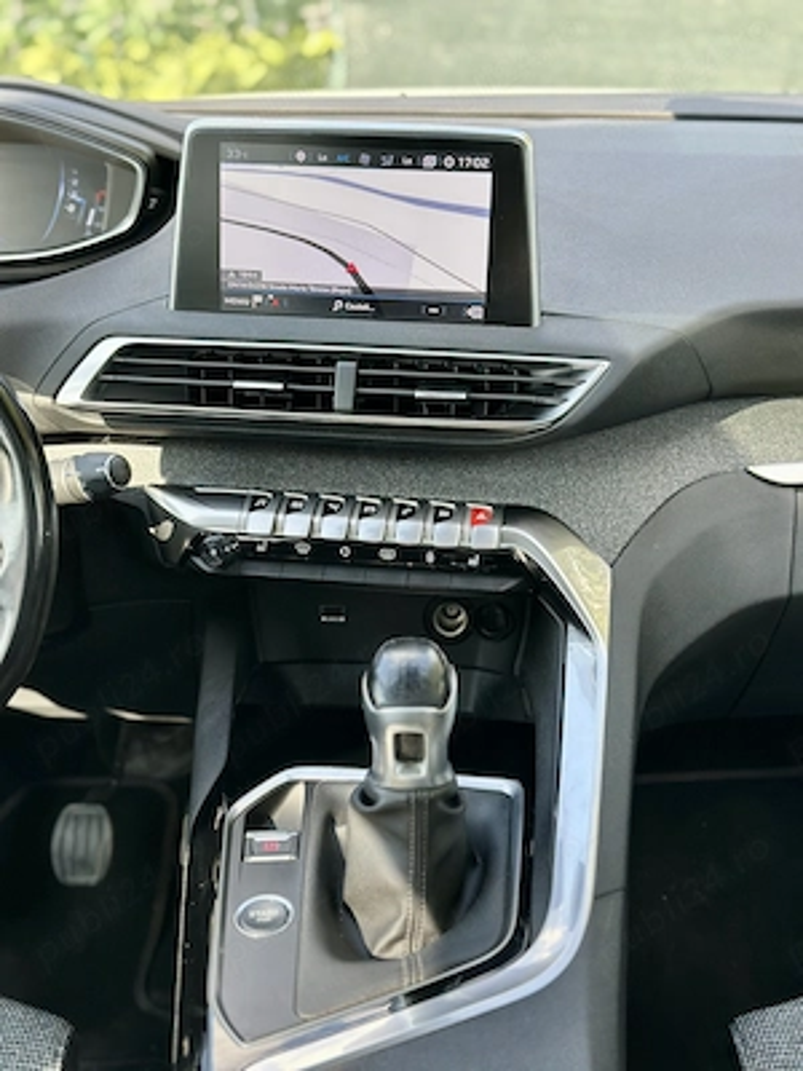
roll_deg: -0.6
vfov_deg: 39.7
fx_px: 1485
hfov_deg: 30.3
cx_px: 402
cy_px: 536
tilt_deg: -23.8
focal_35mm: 48
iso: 100
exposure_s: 1/238
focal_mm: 6.86
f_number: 1.78
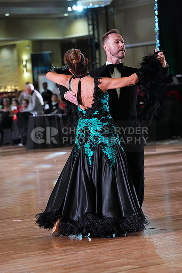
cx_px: 91
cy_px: 136
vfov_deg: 15.4
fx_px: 1008
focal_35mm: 133
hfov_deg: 10.3
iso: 6400
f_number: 4.5
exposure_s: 1/400
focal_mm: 133
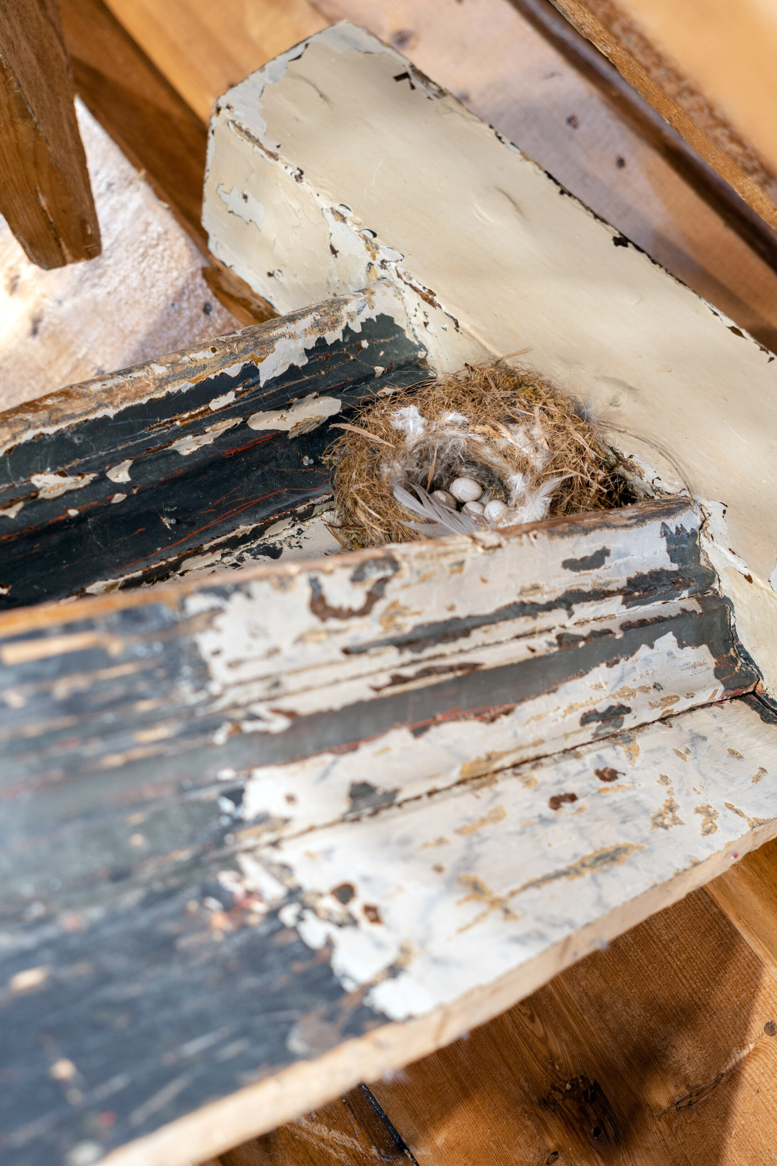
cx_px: 388
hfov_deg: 18.2
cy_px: 583
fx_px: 2428
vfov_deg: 27.0
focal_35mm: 75
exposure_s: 1.6
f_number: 4
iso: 200
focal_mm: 50
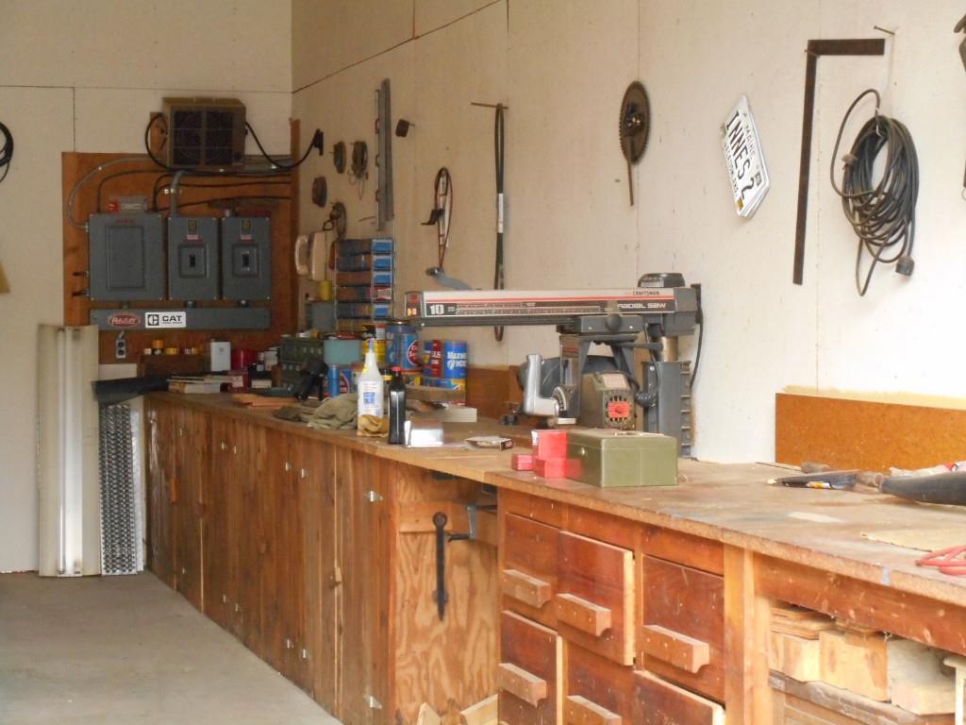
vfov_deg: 19.1
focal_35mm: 77
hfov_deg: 25.3
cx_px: 483
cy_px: 362
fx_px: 2149
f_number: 5.5
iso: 800
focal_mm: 13.8
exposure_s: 1/60
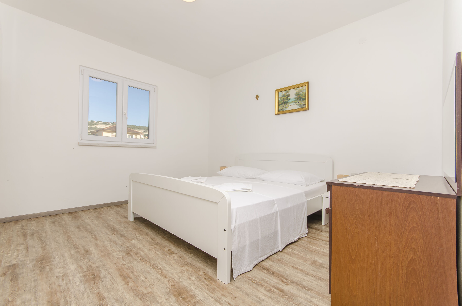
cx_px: 231
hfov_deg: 100.5
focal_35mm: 15
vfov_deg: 77.1
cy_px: 153
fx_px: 192
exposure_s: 1/160
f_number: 7.1
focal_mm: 10
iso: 100
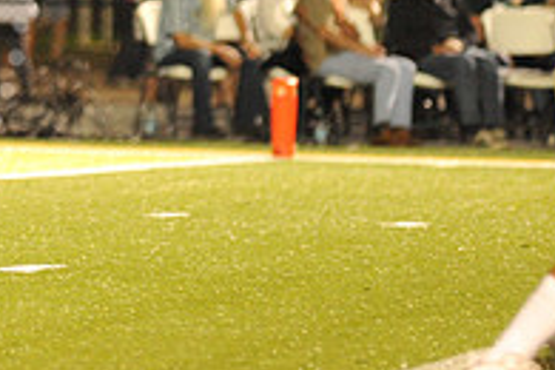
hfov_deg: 3.5
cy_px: -3
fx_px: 9172
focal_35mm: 595
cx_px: -242
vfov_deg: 2.3
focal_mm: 200
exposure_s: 1/320
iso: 6400
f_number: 4
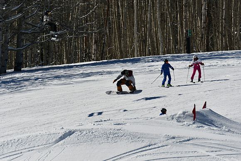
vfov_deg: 3.1
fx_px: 3013
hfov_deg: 4.6
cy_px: 80
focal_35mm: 450
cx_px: 120
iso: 100
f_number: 10
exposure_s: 1/800
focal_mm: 300
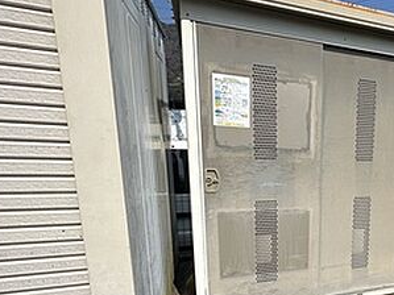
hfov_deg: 52.0
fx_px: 341
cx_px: 362
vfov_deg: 45.6
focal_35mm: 30
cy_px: 209
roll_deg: -3.1
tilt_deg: -11.1
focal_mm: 2.22
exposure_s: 1/3401
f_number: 2.2
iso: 50
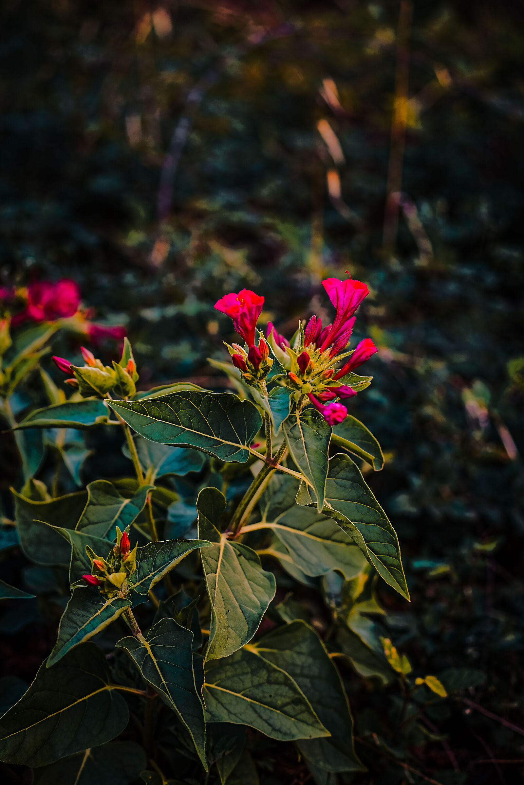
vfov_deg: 28.8
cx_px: 262
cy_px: 392
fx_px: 1528
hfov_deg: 19.5
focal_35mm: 70
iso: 100
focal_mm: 70
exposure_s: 1/125
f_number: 4
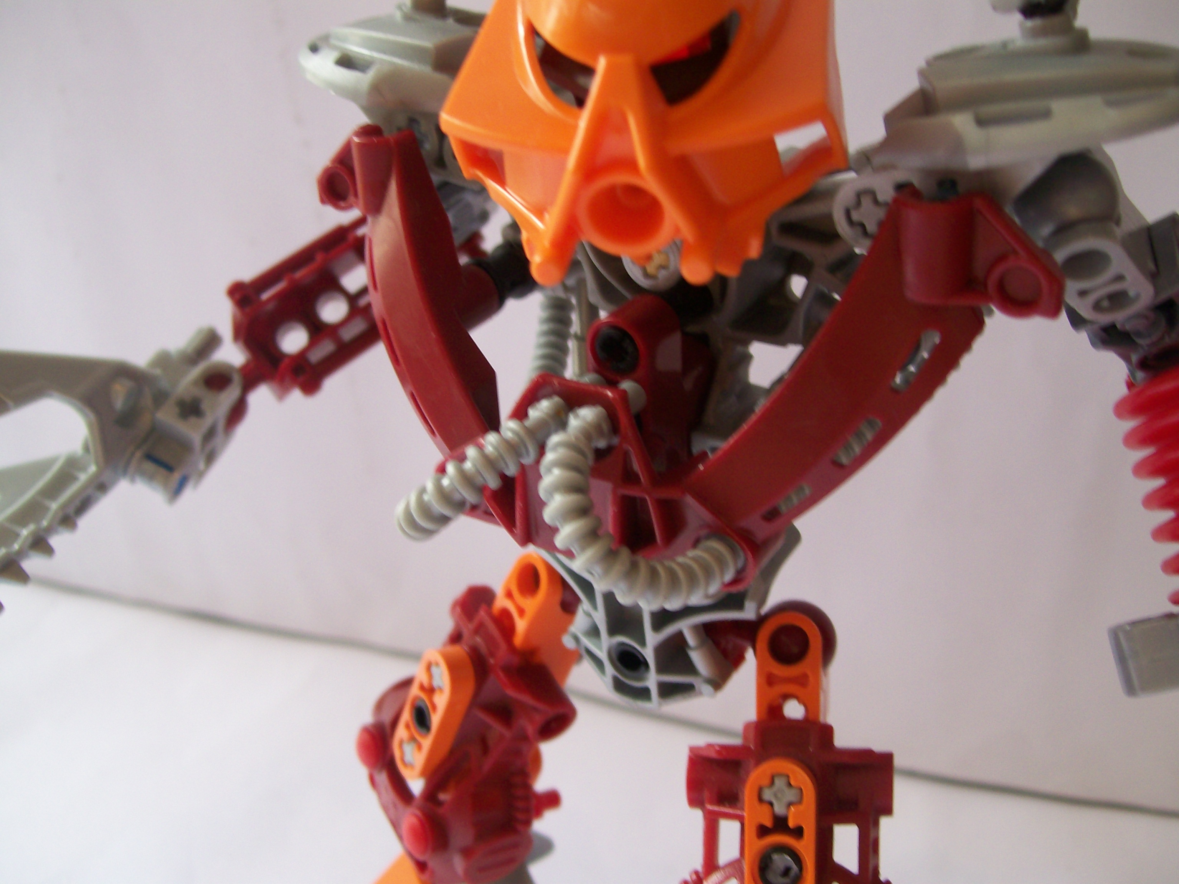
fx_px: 1226
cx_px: 590
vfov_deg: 39.7
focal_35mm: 36
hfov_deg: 51.4
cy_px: 442
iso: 80
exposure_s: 1/34.5
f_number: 2.7
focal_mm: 6
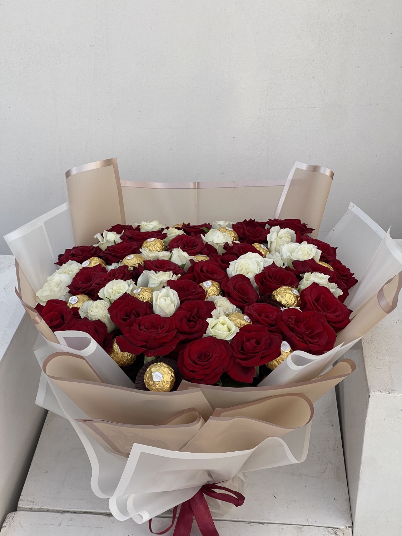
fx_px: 991
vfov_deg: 30.3
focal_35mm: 64
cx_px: 201
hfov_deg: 22.9
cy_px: 268
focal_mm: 7.5
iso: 20
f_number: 2.2
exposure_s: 1/615
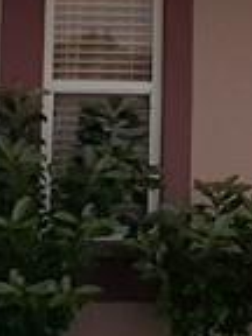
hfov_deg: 7.7
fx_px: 1864
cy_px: -163
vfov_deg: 10.0
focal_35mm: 192
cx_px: 212
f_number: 1.9
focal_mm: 3.6
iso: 80
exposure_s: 1/120
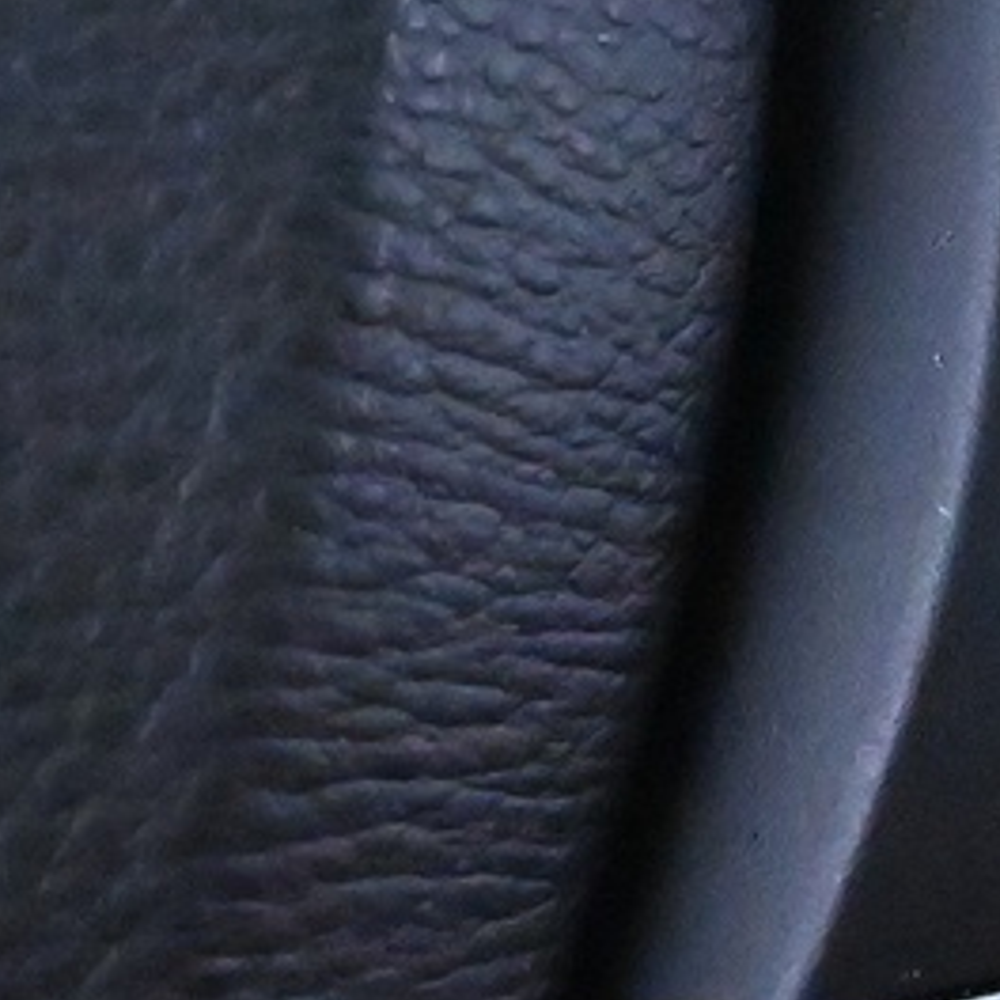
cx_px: 1538
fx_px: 5749
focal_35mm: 176
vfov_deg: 9.9
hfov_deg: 9.6
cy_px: 242
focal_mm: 22.5
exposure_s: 1/40
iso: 14400
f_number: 4
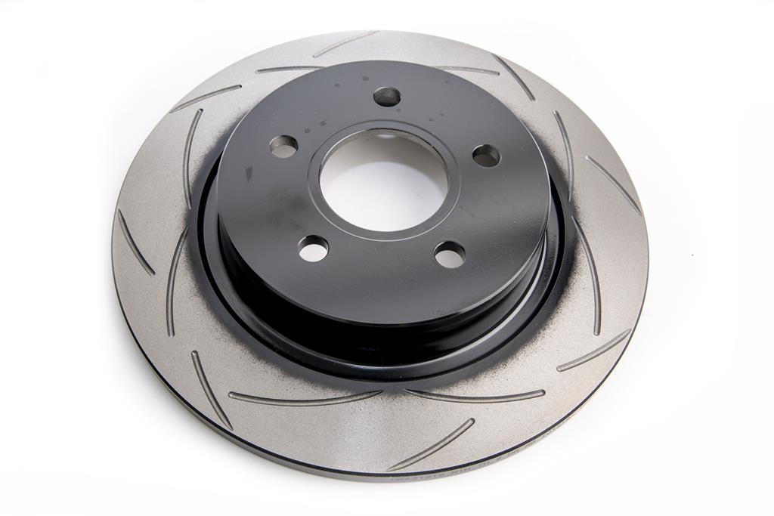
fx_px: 1075
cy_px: 258
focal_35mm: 50
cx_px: 387
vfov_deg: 27.0
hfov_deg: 39.6
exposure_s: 1/160
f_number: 16
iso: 100
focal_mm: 50
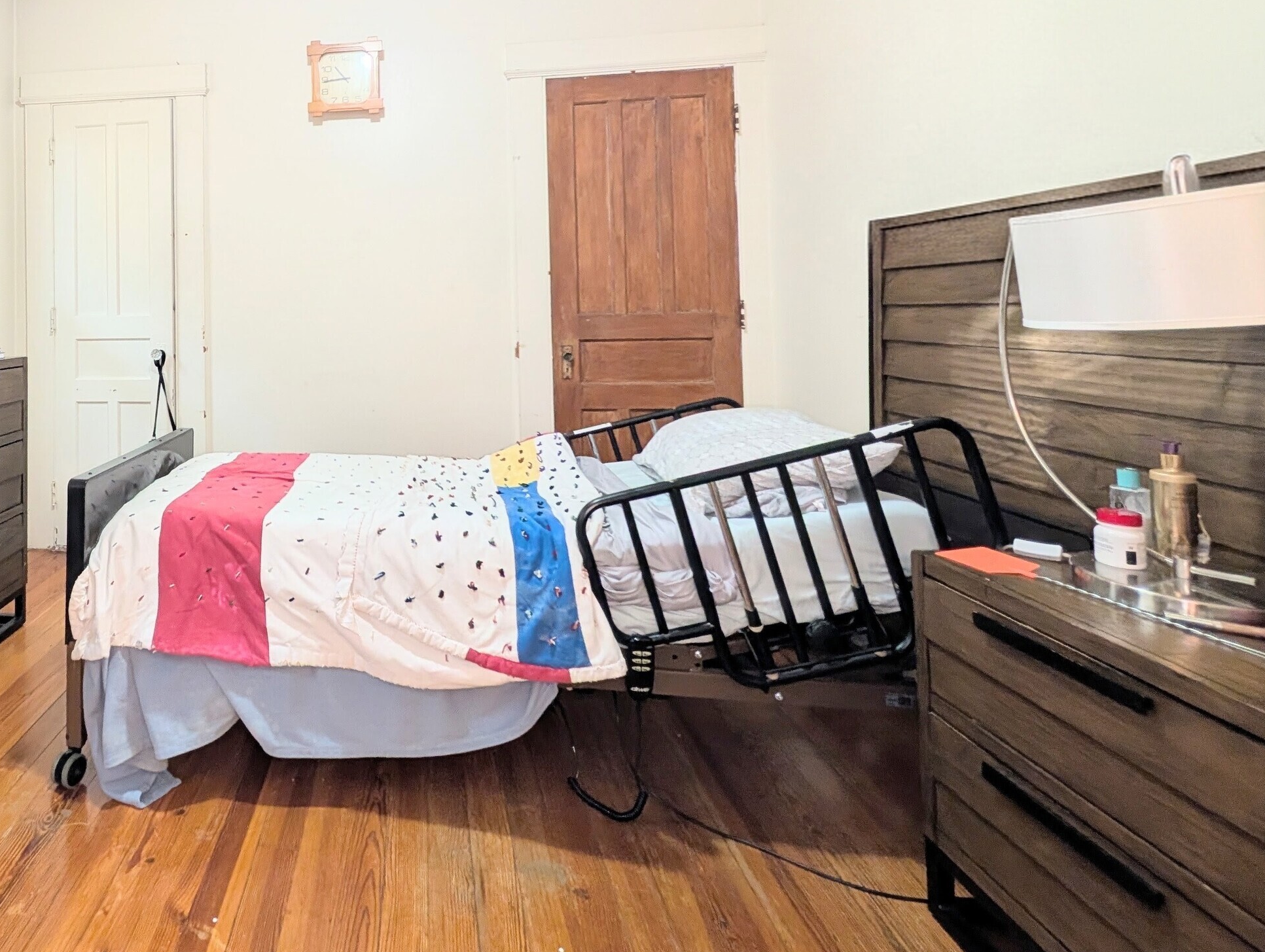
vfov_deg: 66.3
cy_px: 291
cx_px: 306
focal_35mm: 19
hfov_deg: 77.8
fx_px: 695
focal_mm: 2.02
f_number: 1.7
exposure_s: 1/40
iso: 170
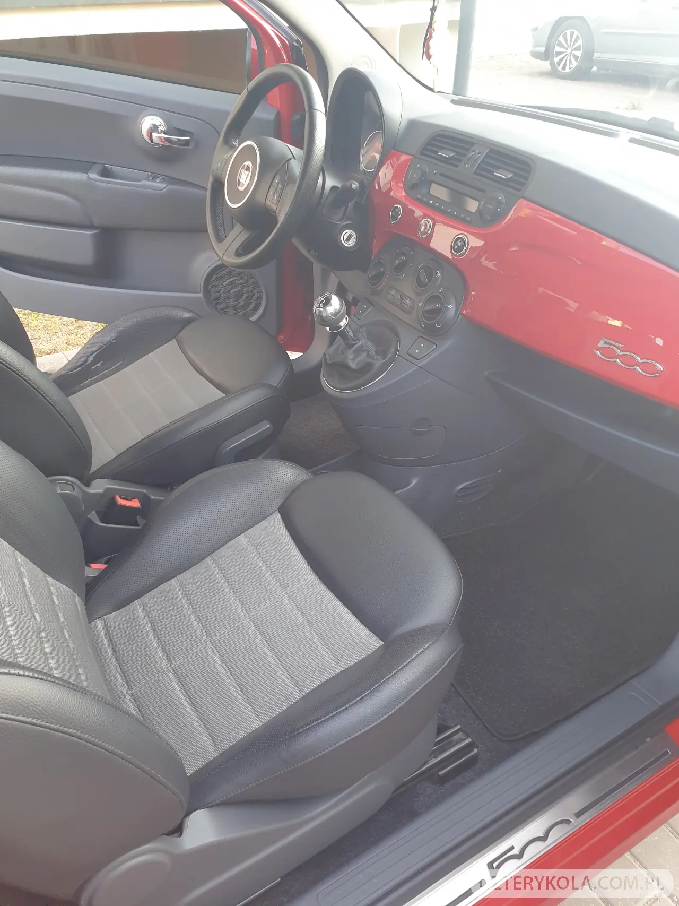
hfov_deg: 53.1
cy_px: 453
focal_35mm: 26
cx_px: 340
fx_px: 680
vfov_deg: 67.3
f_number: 2.4
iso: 160
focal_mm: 4.3
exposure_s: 1/50
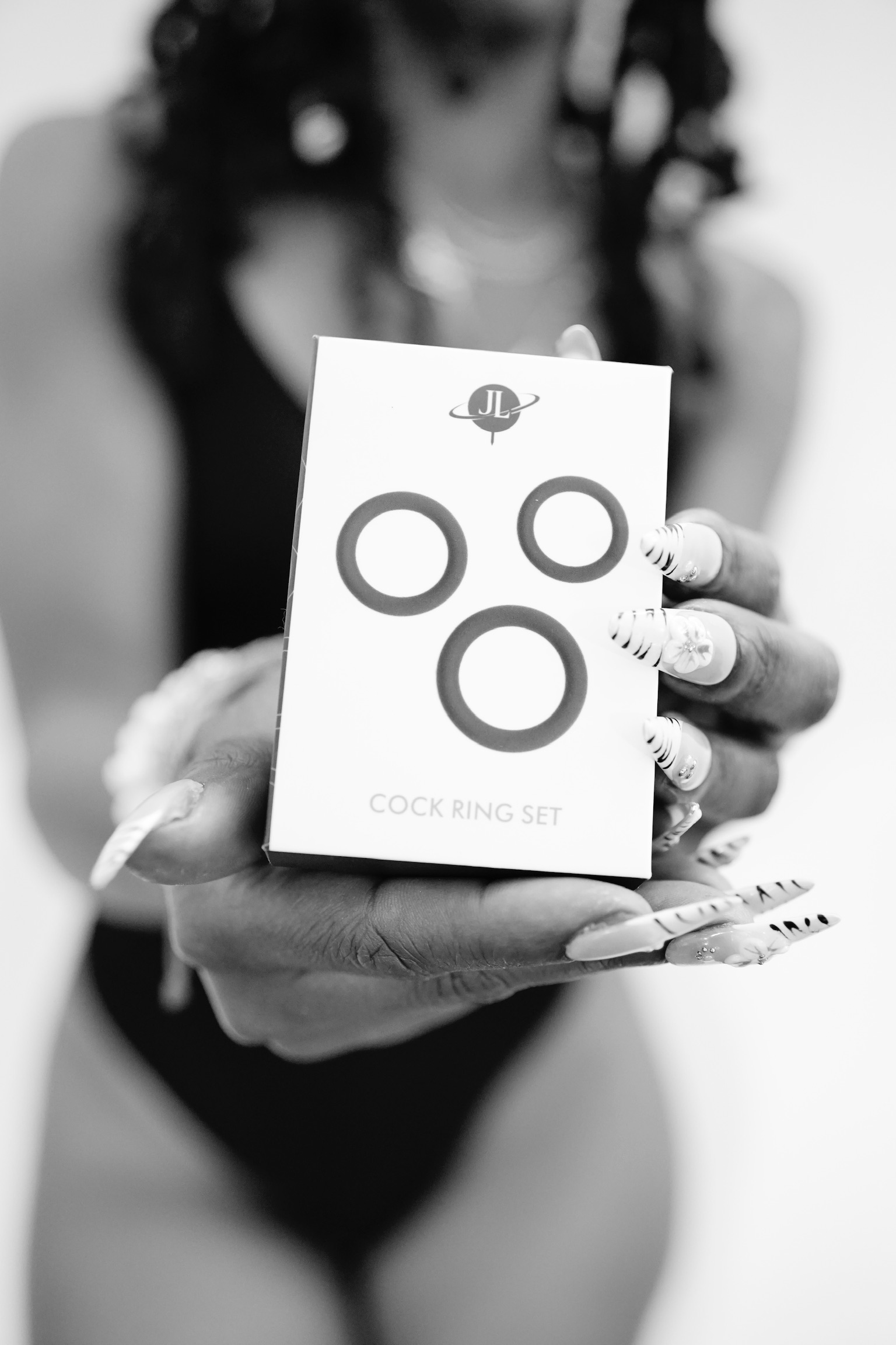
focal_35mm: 35
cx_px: 448
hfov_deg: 37.9
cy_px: 672
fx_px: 1307
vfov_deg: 54.4
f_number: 2.8
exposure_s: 1/100
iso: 3200
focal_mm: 35
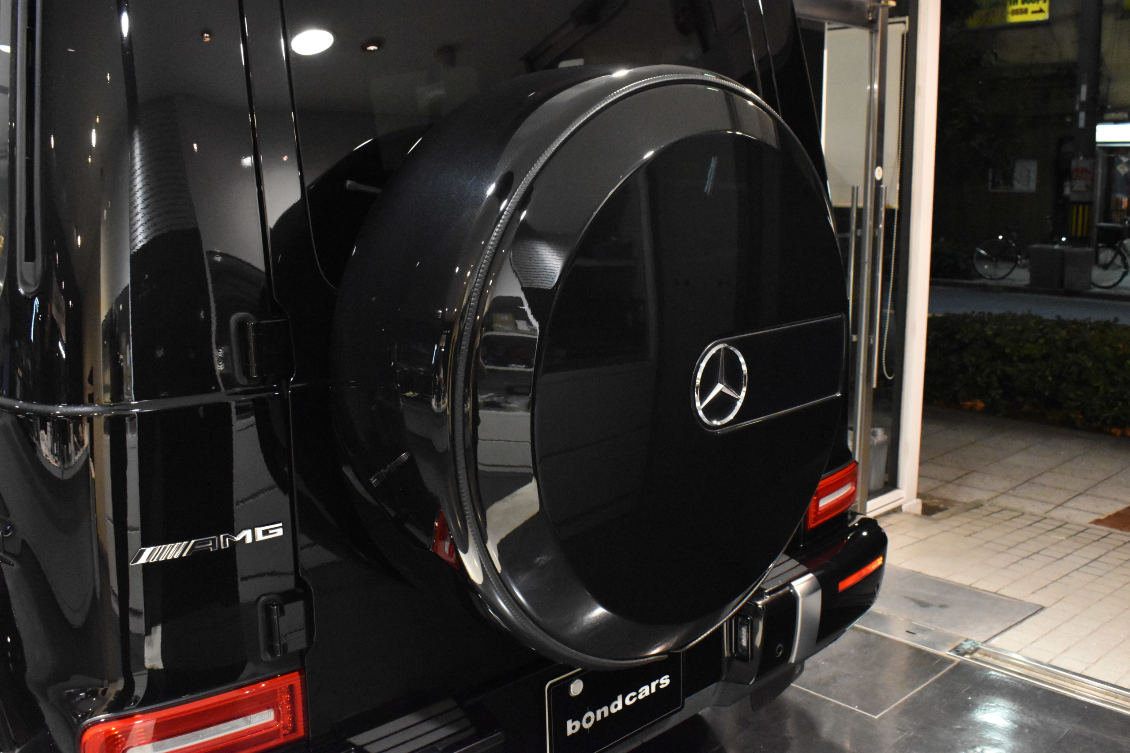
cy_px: 376
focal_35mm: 33
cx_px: 565
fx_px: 1036
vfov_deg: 40.0
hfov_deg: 57.2
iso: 6400
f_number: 8
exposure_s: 1/40
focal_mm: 22
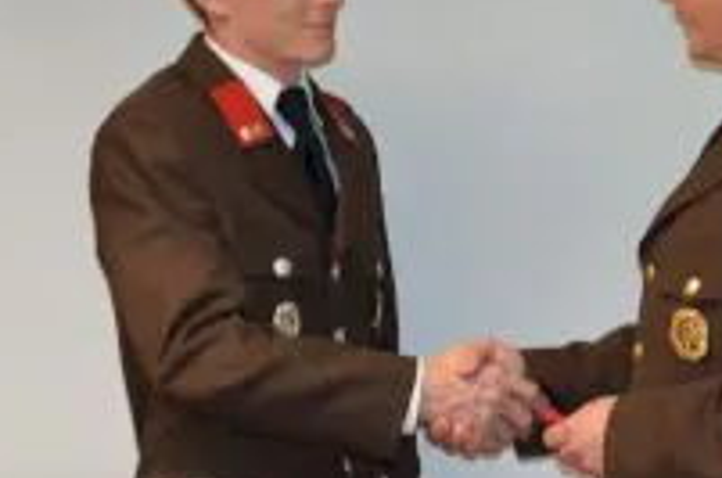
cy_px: 295
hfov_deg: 9.4
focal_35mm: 219
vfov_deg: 6.3
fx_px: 4374
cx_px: 377
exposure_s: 1/60
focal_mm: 45
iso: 3200
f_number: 4.8
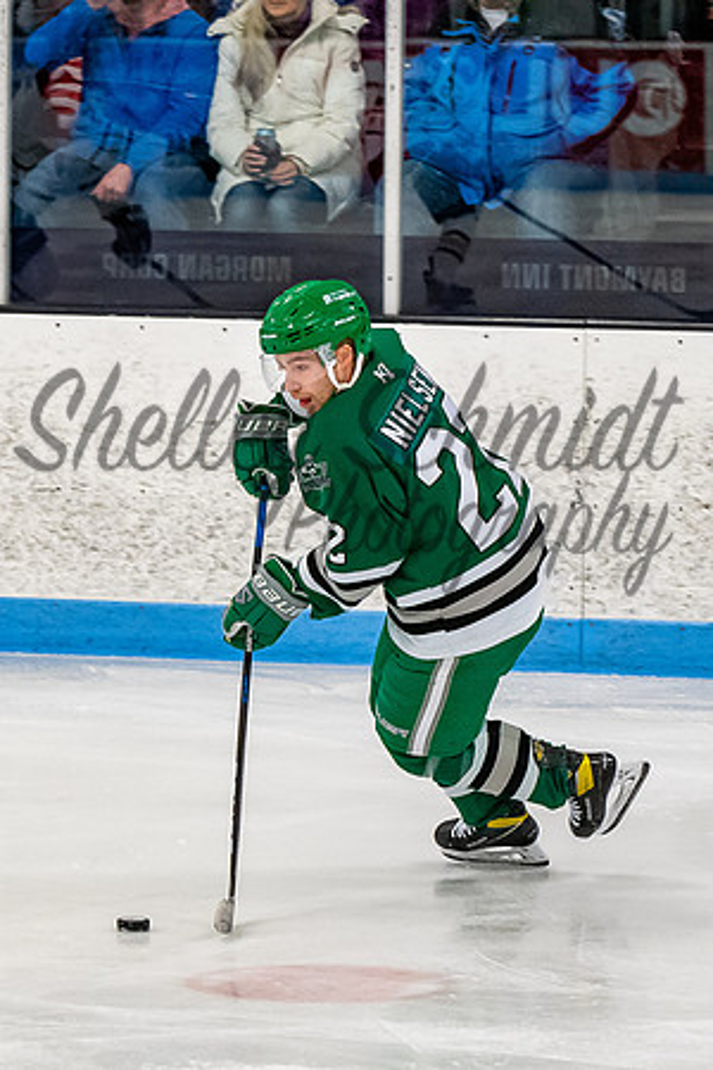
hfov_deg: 4.4
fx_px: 9263
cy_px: 467
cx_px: 322
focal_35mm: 312
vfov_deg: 6.6
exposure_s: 1/800
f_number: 3.2
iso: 2000
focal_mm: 110
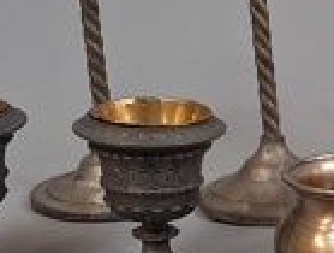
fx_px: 1499
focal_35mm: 155
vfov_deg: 9.5
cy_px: 267
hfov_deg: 11.8
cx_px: 584
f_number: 1.8
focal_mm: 4
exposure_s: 1/50
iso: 250
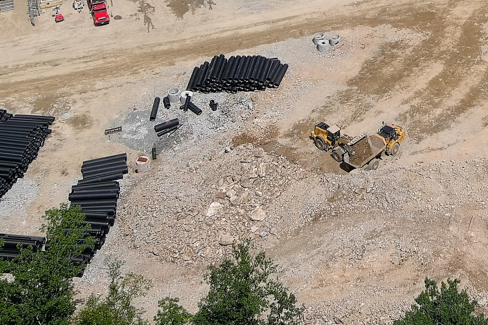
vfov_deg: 12.7
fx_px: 1355
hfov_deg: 19.7
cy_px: -220
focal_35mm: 100
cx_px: 511
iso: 100
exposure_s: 1/2500
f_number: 2.8
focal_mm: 10.57
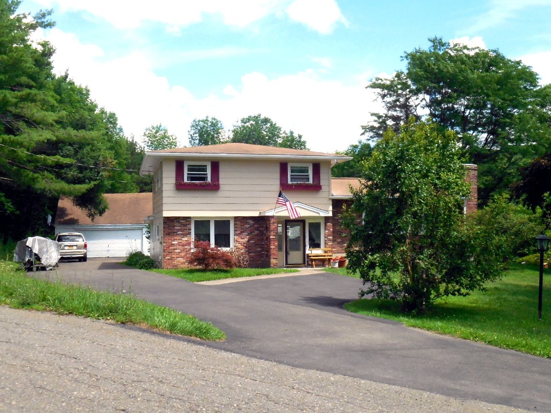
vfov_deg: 36.8
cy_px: 206
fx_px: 621
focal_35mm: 39
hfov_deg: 47.9
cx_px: 276
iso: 400
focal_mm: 6.9
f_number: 4.5
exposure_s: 1/1250
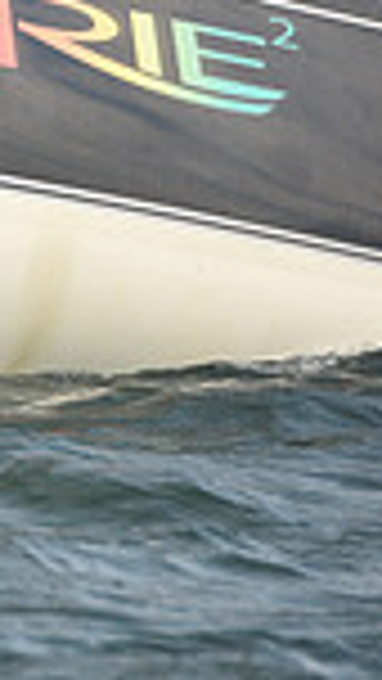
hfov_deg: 1.5
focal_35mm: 804
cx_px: -908
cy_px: 29
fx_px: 14470
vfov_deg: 2.7
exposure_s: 1/640
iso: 250
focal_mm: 200
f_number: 4.5
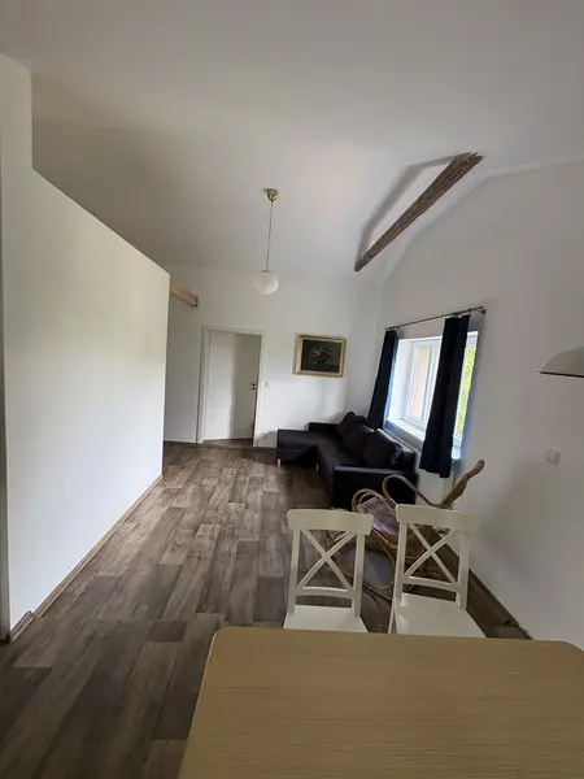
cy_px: 390
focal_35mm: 14
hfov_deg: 85.7
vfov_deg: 102.1
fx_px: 315
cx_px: 292
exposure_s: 1/60
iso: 250
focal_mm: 2.22
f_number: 2.2
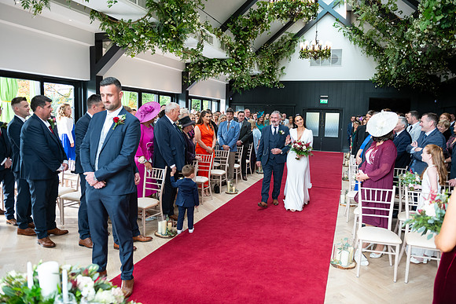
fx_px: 329
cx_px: 228
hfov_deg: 69.4
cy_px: 152
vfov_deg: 49.6
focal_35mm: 26
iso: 640
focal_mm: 26
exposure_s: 1/160
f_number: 3.5
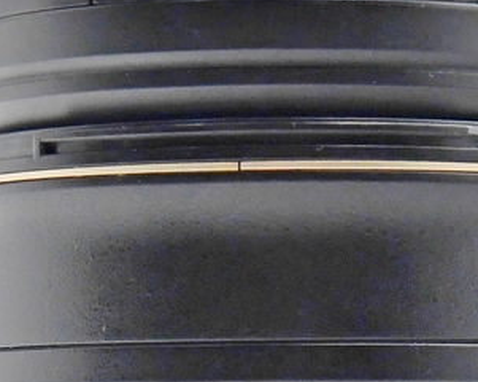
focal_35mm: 281
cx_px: 273
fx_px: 3970
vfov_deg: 5.4
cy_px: 576
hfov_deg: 6.9
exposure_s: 1/160
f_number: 8
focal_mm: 40
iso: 1600
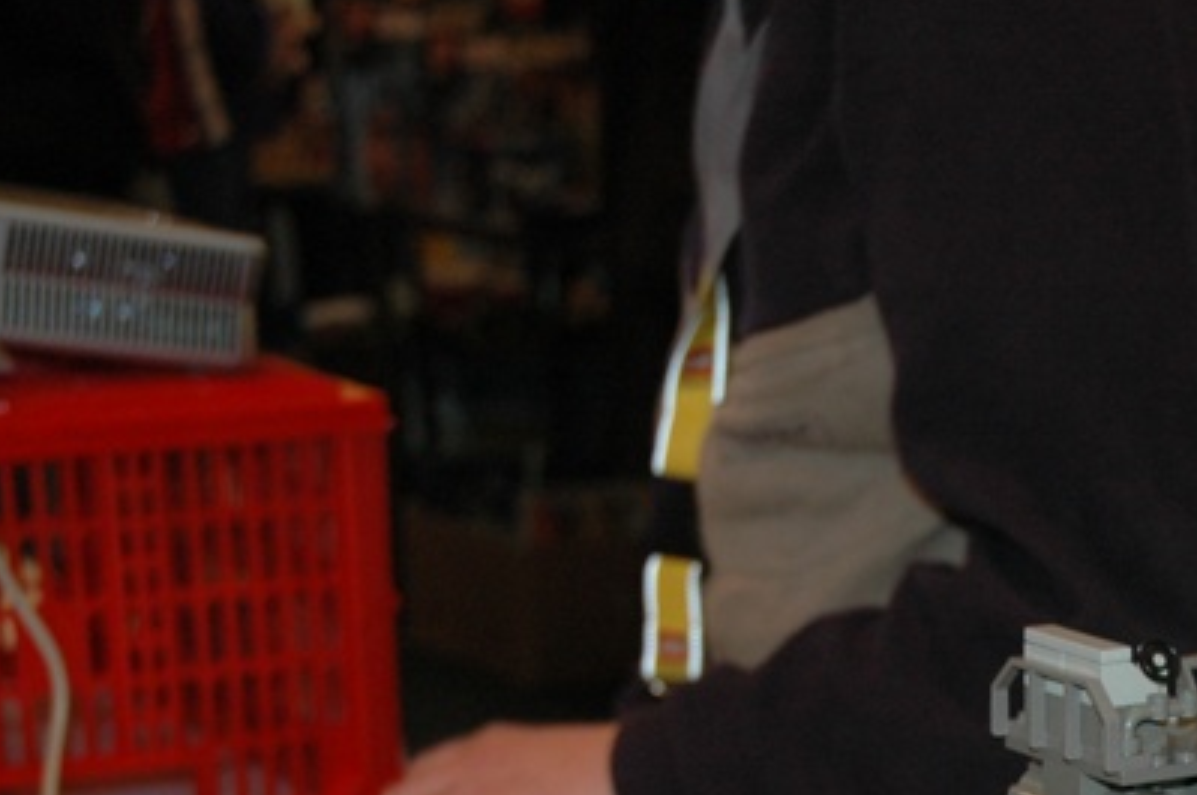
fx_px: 3491
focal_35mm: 105
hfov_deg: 19.0
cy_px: 879
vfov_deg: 12.8
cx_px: 1167
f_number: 4
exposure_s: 1/60
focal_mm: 31
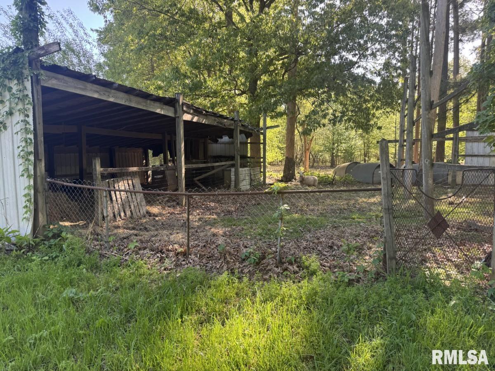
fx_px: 343
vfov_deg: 56.8
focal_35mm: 24
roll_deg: -0.3
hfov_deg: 71.6
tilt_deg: -5.1
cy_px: 186
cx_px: 248
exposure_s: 1/186
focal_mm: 6.76
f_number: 1.78
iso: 64
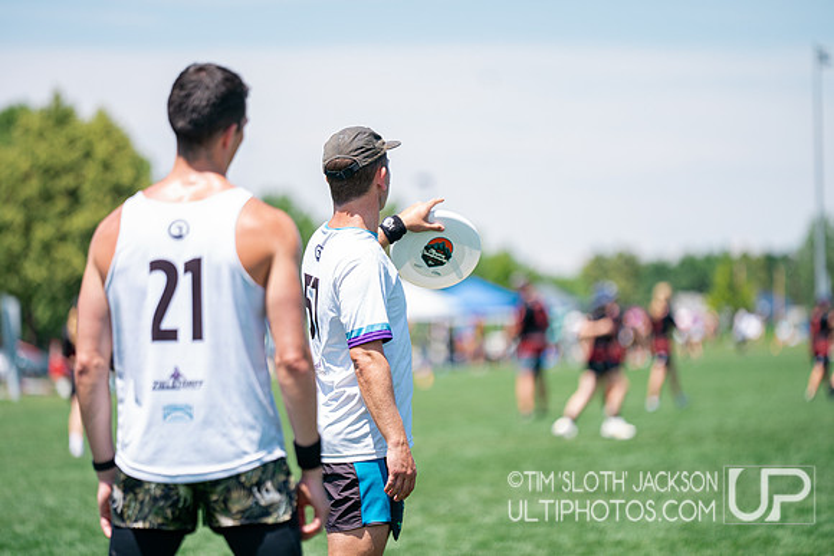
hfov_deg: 10.3
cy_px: 278
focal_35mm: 200
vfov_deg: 6.9
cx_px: 417
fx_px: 4634
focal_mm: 200
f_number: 2.8
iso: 250
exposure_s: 1/2000
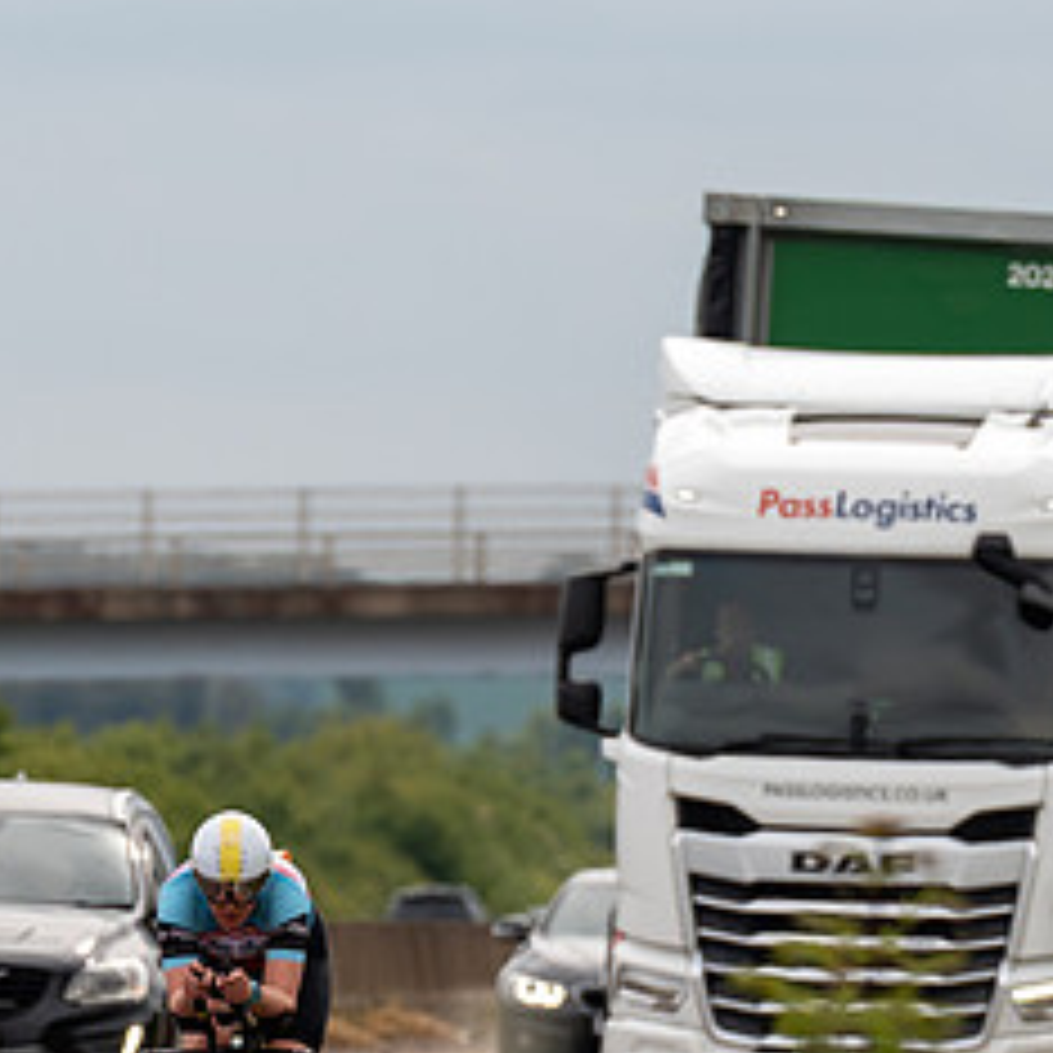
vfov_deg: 2.4
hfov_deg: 2.4
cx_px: 239
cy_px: 924
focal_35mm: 719
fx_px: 24745
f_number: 4
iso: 125
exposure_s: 1/1000
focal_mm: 200
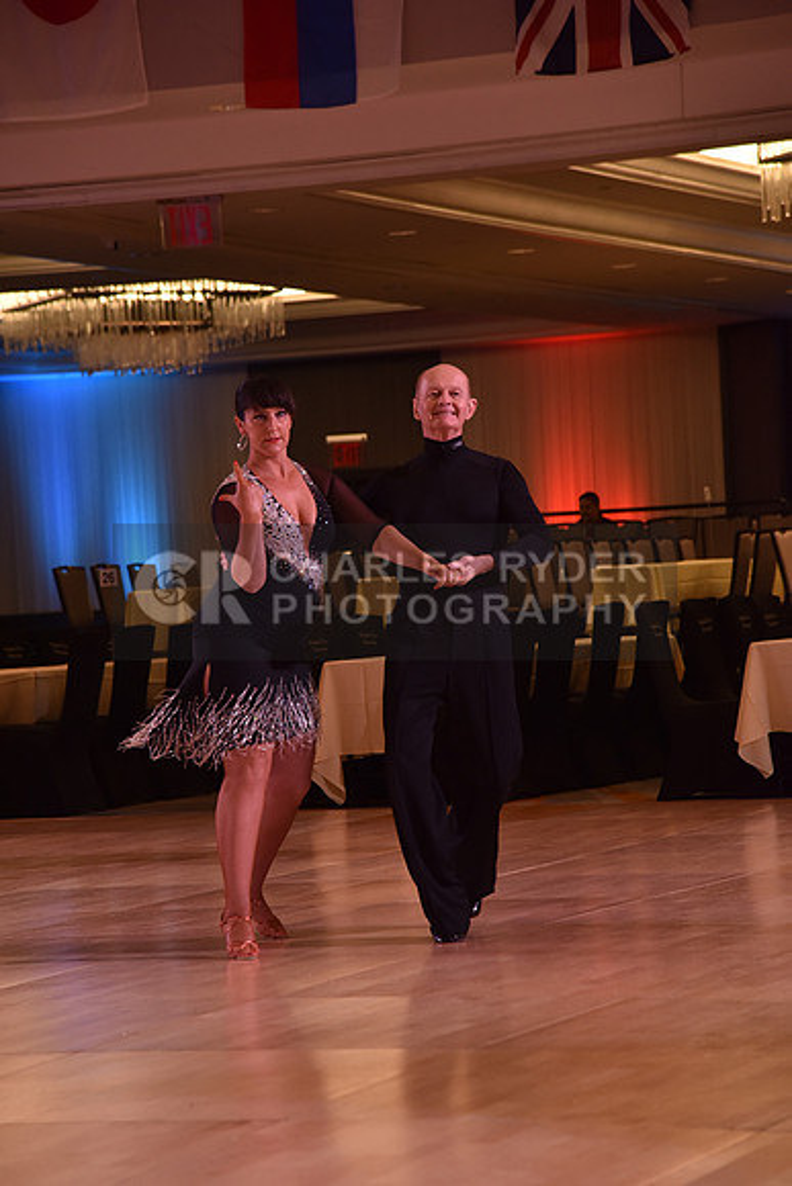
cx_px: 396
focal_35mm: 120
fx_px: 3957
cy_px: 593
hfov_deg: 11.4
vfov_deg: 17.1
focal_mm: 120
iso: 1250
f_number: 5
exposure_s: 1/250
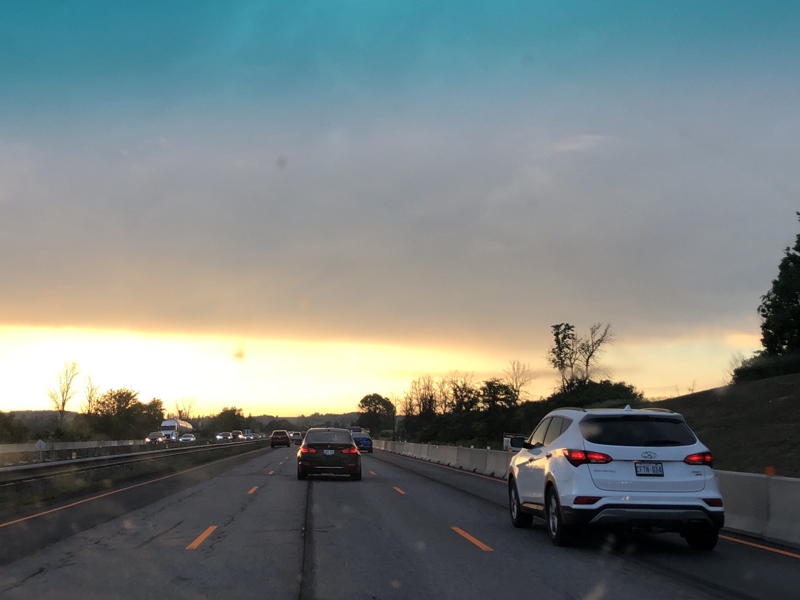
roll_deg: +0.2
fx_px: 1063
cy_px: 192
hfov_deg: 40.6
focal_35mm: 46
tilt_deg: +13.1
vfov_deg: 31.2
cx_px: 254
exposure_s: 1/193
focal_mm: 3.99
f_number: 1.8
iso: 20
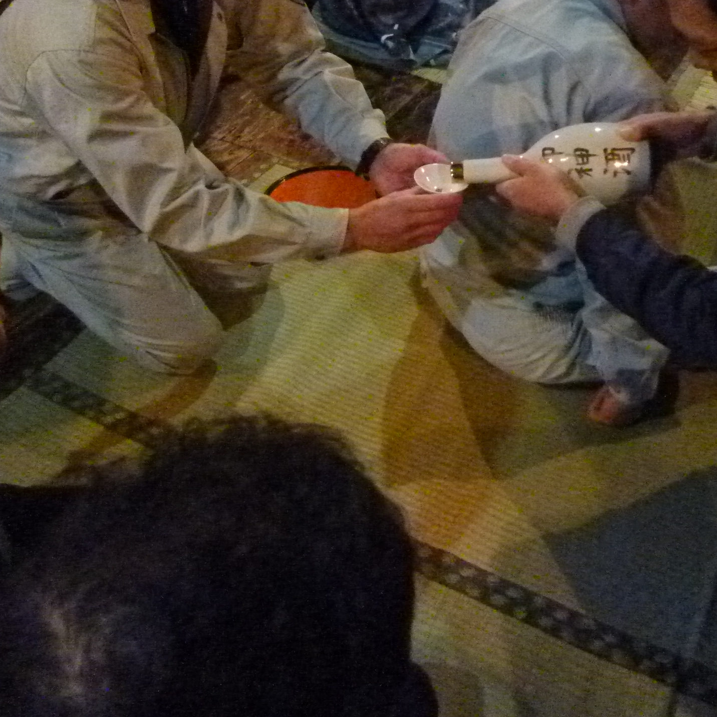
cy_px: 236
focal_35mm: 38
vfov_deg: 43.2
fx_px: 890
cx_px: 409
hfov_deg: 43.7
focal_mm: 4.3
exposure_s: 1/15
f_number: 2.2
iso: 1600
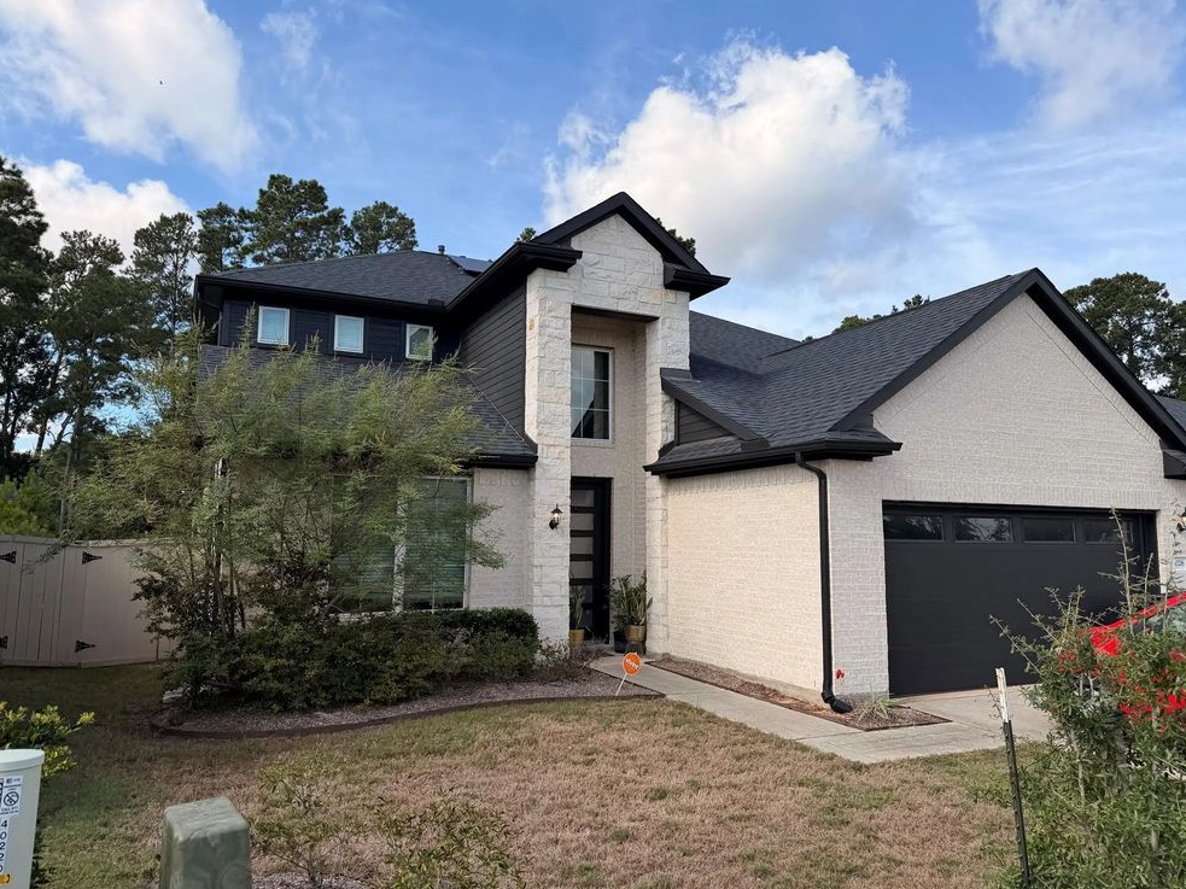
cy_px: 439
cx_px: 604
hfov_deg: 69.4
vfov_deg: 54.9
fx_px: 856
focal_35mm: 25
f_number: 1.78
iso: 80
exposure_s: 1/3425
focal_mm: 6.76
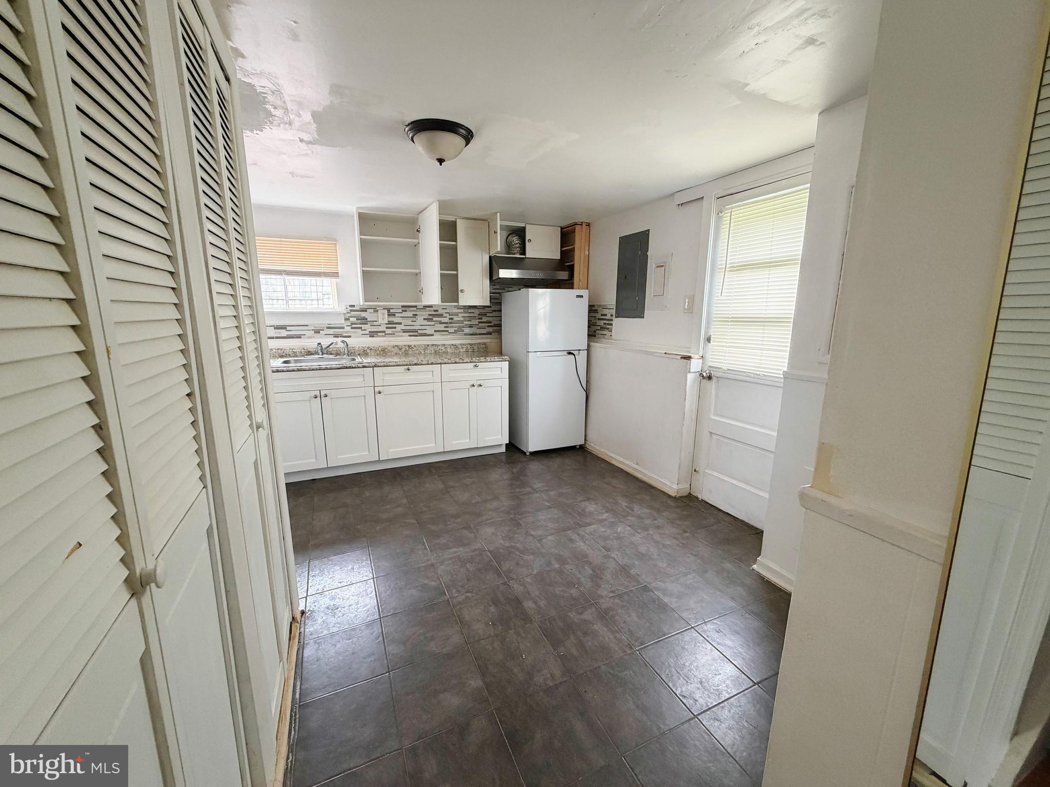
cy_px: 394
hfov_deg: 102.1
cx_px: 525
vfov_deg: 85.7
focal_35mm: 14
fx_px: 425
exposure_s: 1/60
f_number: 2.2
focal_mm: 2.22
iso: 320
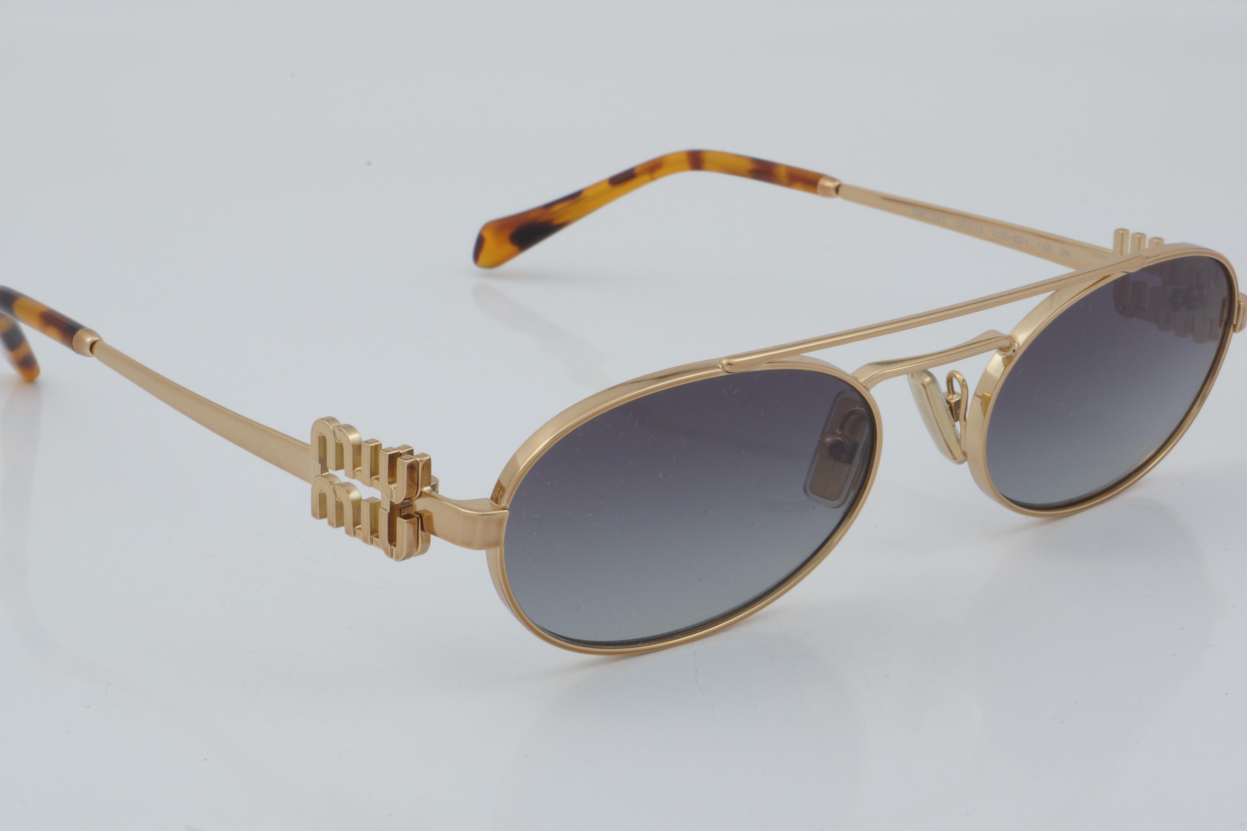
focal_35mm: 79
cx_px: 610
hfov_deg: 25.7
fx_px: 2736
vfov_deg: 17.3
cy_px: 409
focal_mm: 50
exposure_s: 1/4
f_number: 32
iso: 100
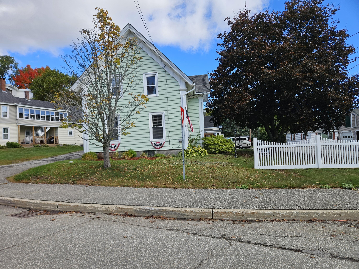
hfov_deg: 73.9
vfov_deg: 58.9
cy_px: 134
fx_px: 239
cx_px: 180
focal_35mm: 23
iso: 32
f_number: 1.8
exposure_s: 1/1445
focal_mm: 5.4
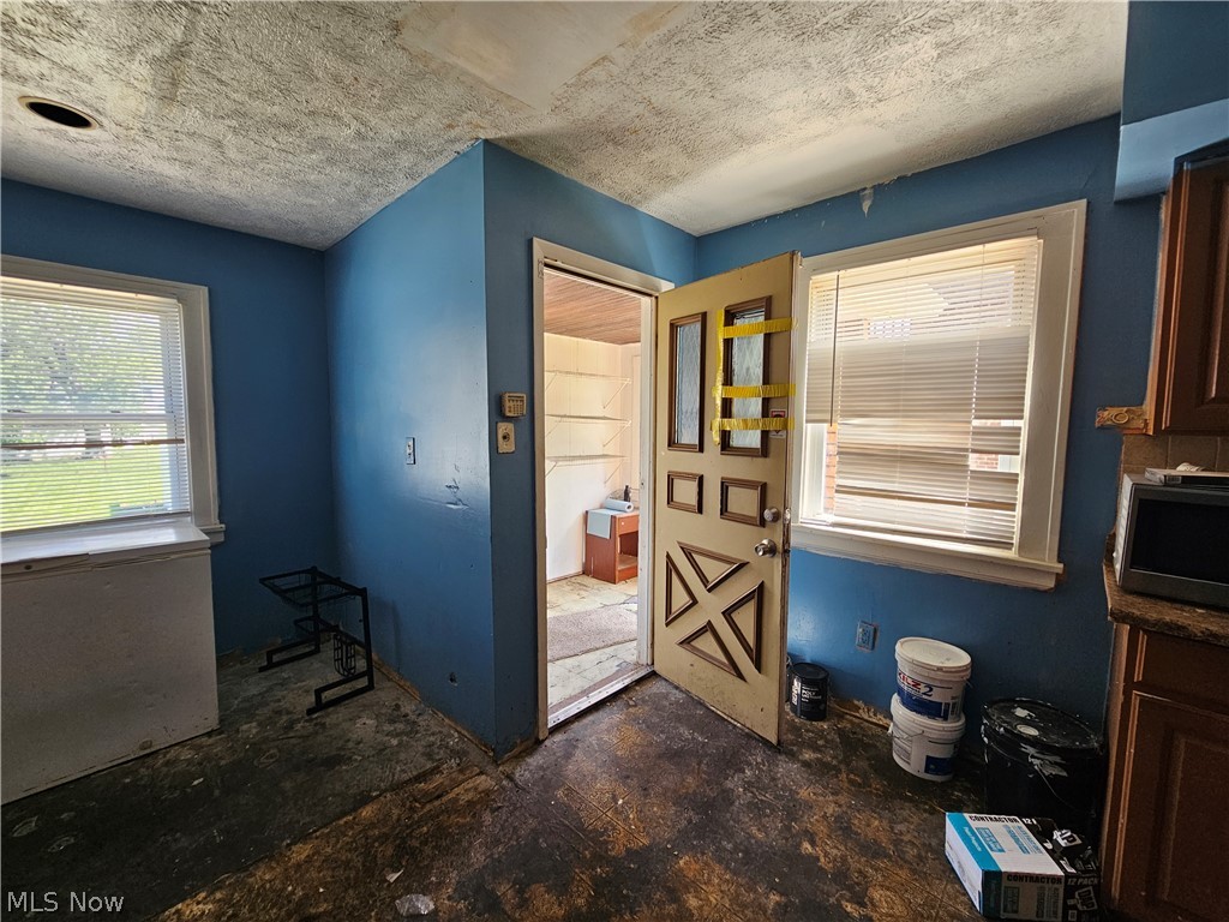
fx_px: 462
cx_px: 614
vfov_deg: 89.9
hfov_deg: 106.2
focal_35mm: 13
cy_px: 461
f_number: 2.2
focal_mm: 2.2
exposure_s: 1/60
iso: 64
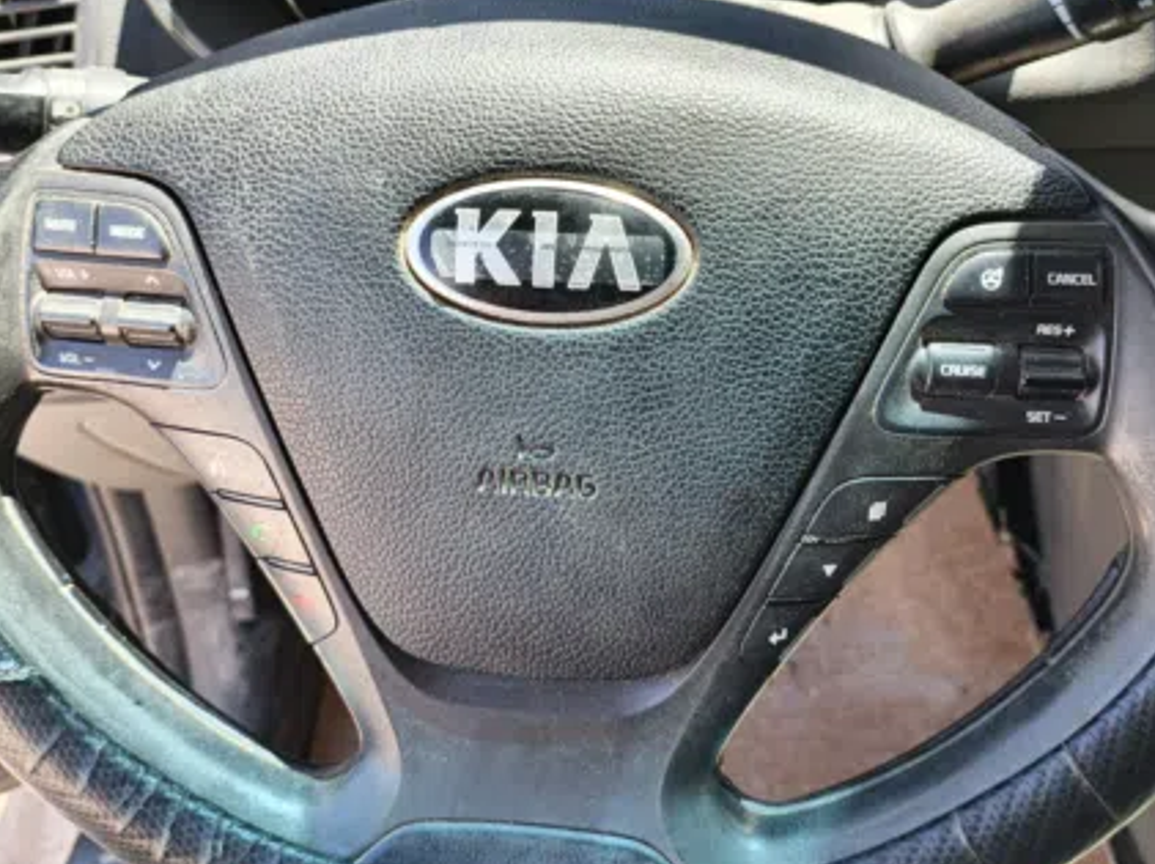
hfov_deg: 52.5
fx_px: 1167
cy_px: 247
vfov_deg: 39.8
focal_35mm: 35
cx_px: 656
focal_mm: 4.71
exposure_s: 1/50
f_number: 1.79
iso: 85
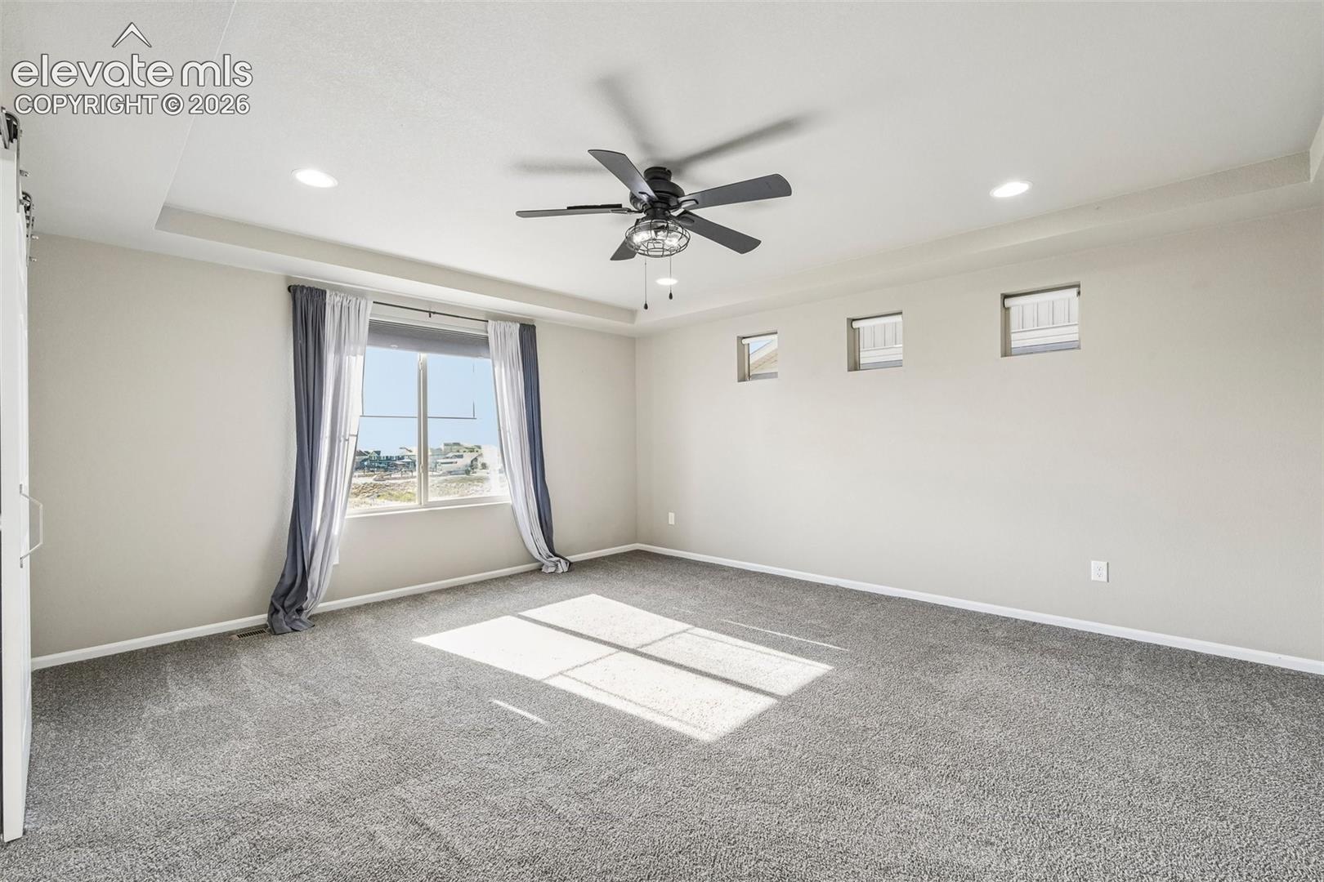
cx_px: 662
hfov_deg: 100.4
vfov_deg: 77.3
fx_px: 552
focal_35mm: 15
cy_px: 441
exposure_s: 1/8
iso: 800
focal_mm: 10
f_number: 8
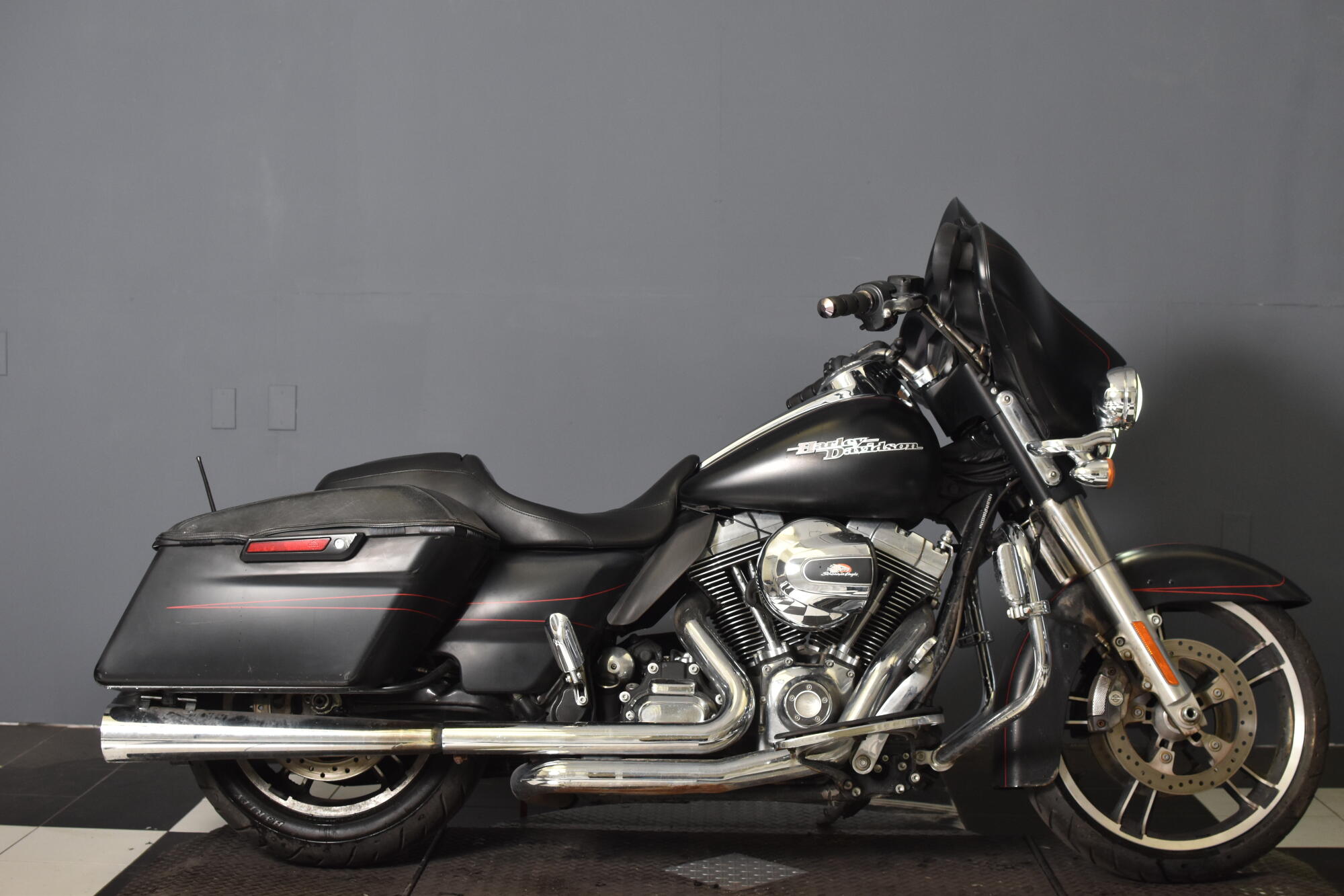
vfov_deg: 25.7
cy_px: 448
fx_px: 1960
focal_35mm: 52
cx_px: 672
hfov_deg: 37.9
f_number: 4.5
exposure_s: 1/160
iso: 800
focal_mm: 35
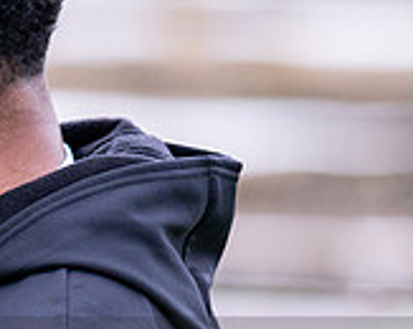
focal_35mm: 824
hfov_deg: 2.3
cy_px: 211
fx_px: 10060
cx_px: -300
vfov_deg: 1.9
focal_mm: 135
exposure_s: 1/2000
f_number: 2
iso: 500
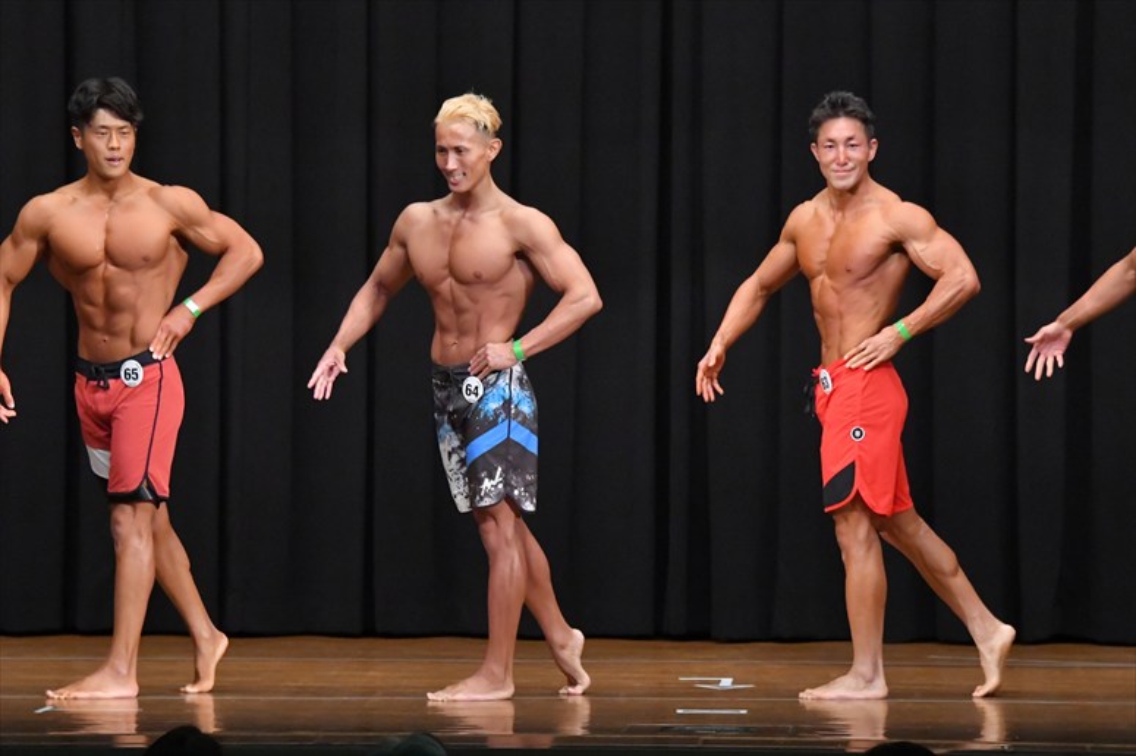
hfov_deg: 10.2
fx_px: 6371
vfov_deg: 6.8
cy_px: 378
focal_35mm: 202
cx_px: 568
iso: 8000
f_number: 5.6
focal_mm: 135
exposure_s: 1/400
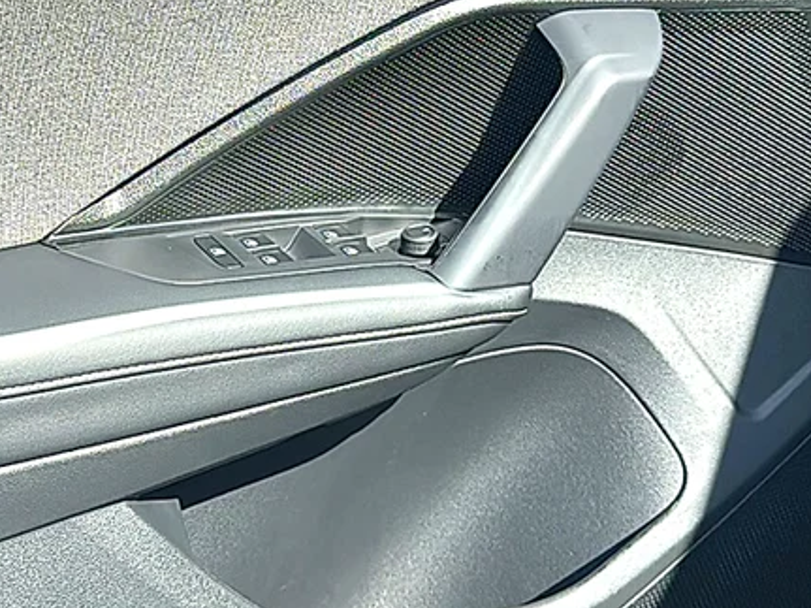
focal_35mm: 65
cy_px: 144
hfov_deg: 29.6
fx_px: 1522
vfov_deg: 22.3
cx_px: 277
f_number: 1.78
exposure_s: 1/2165
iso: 80
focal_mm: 6.86
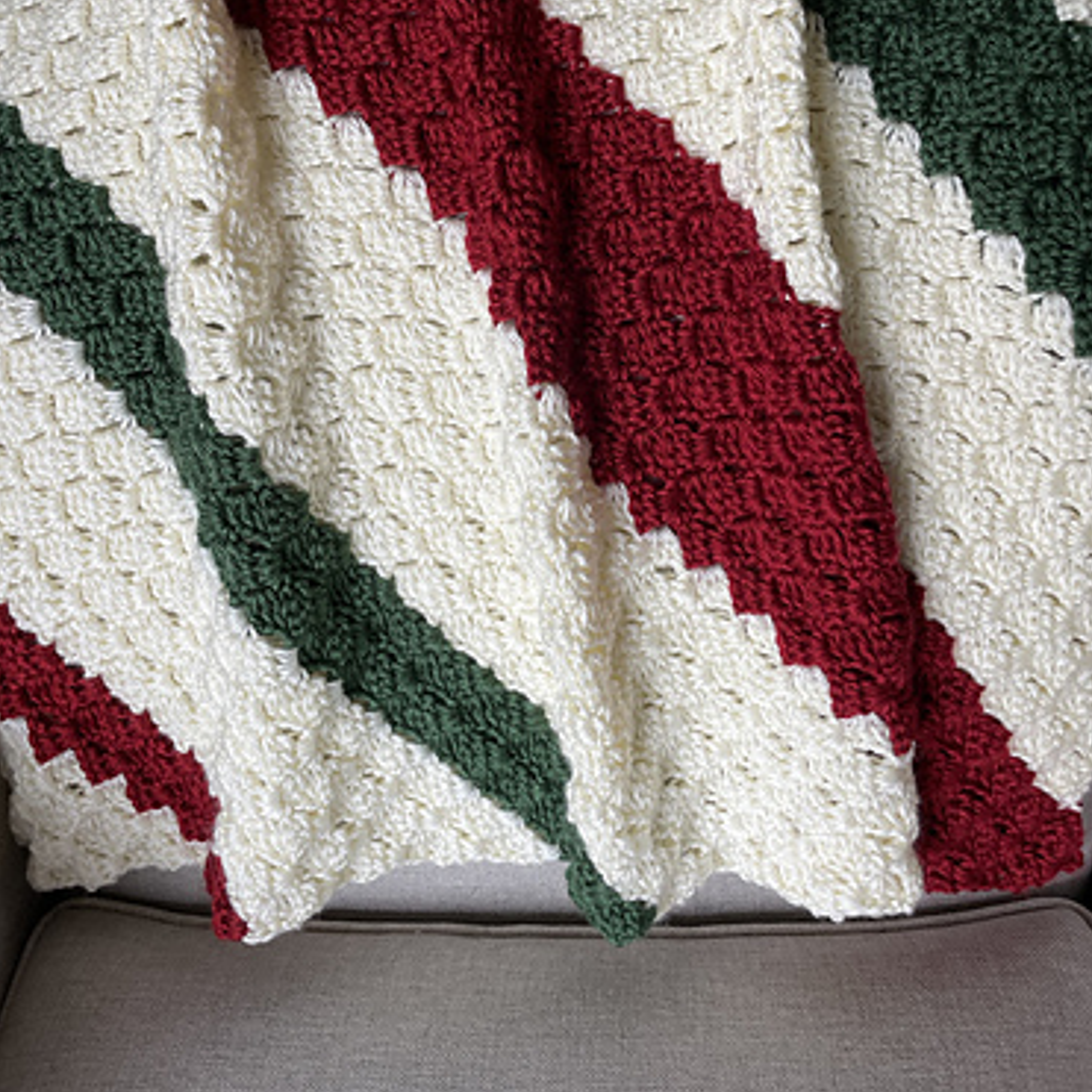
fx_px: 1106
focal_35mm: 31
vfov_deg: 51.7
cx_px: 549
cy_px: 377
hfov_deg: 52.5
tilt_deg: -36.9
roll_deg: +8.3
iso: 100
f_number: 1.6
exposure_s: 1/121
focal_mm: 4.2
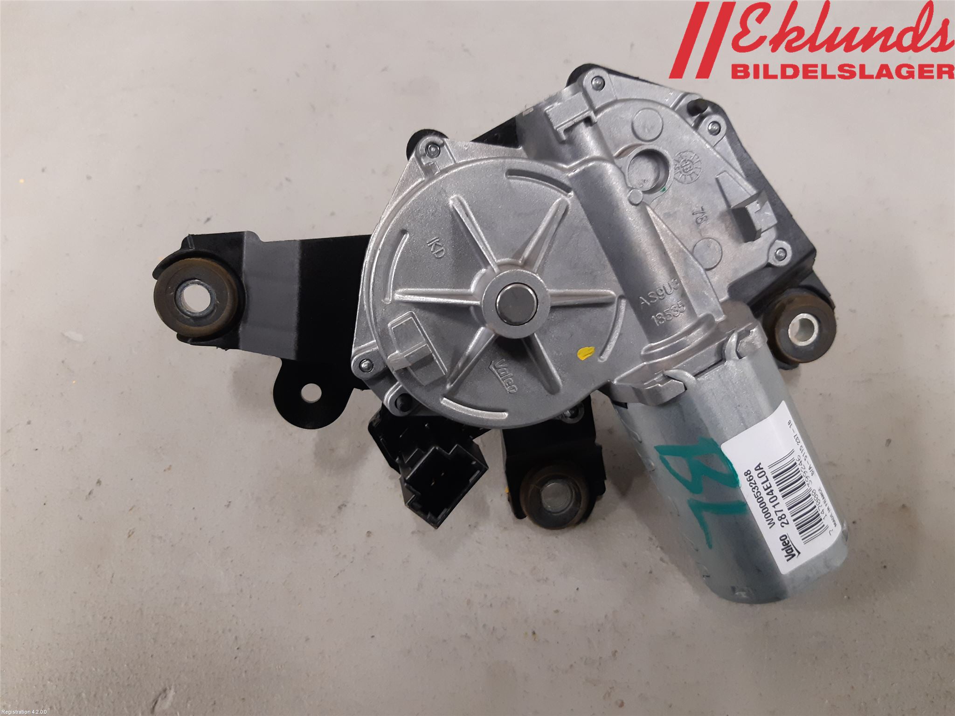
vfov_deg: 53.1
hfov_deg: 67.3
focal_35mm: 26
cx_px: 478
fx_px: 717
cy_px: 358
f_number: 1.7
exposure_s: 1/50
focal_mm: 3.93
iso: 200
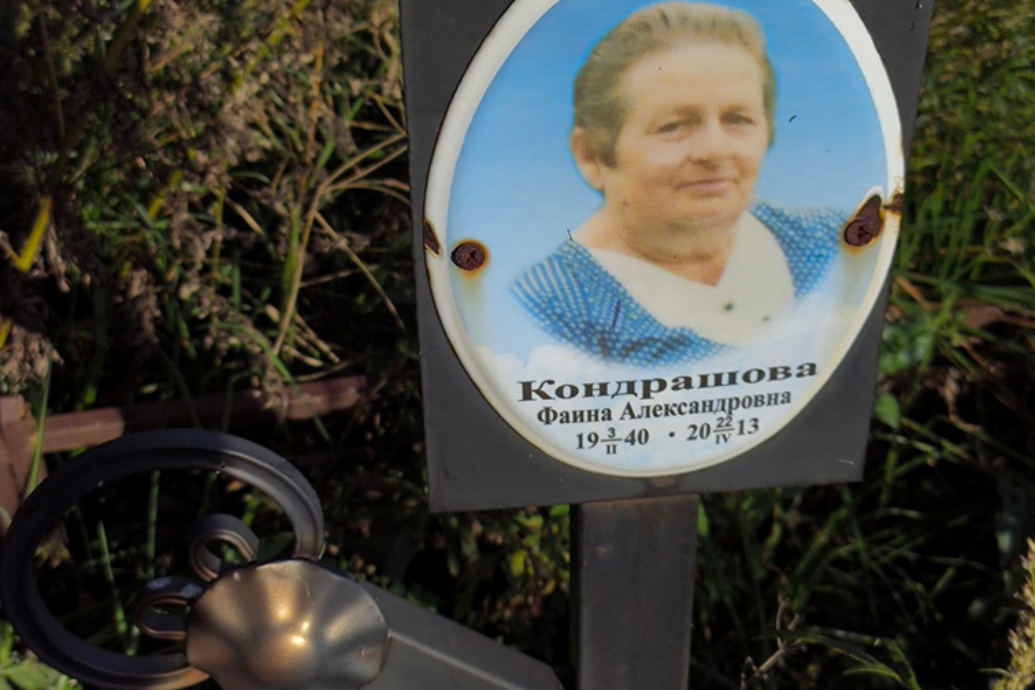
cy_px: 297
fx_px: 1581
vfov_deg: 24.6
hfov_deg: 36.2
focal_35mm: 55
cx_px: 521
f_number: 1.7
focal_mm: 4.71
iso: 50
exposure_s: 1/3604
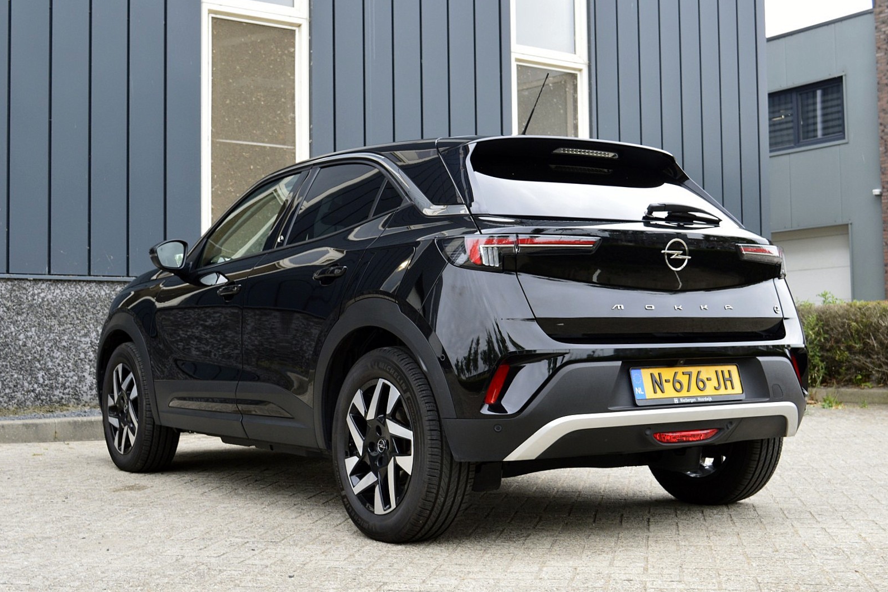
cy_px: 300
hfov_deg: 40.3
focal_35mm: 49
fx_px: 1209
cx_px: 451
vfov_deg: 27.5
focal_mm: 32
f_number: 8
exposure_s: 1/60
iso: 400
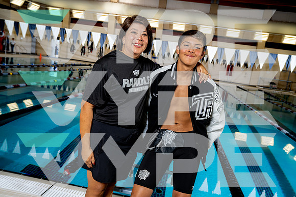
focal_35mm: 31
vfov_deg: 42.3
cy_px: 98
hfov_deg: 60.3
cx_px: 148
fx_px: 255
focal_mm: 31
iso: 320
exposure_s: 1/250
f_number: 5.6
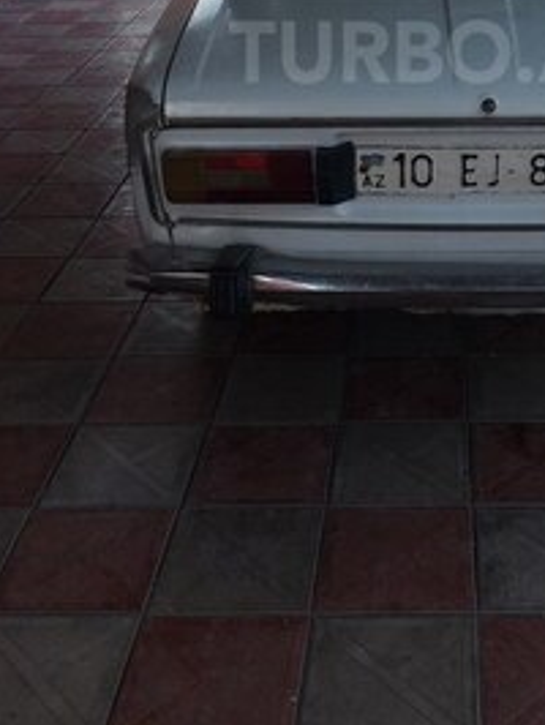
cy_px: 52
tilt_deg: -16.4
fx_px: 1132
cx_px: 439
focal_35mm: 54
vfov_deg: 33.4
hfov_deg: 26.6
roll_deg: +2.0
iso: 32
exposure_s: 1/124
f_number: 2.2
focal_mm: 4.15
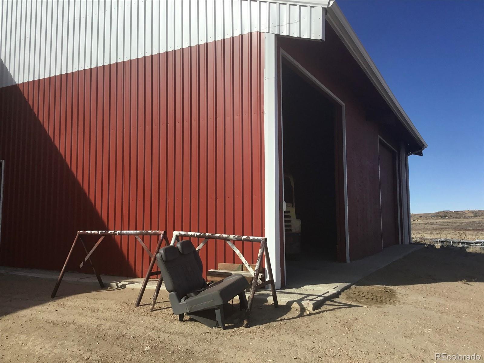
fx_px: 433
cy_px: 182
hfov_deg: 58.4
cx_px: 242
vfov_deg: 45.4
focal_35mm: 31
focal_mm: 3.3
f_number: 2.4
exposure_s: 1/1733
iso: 25
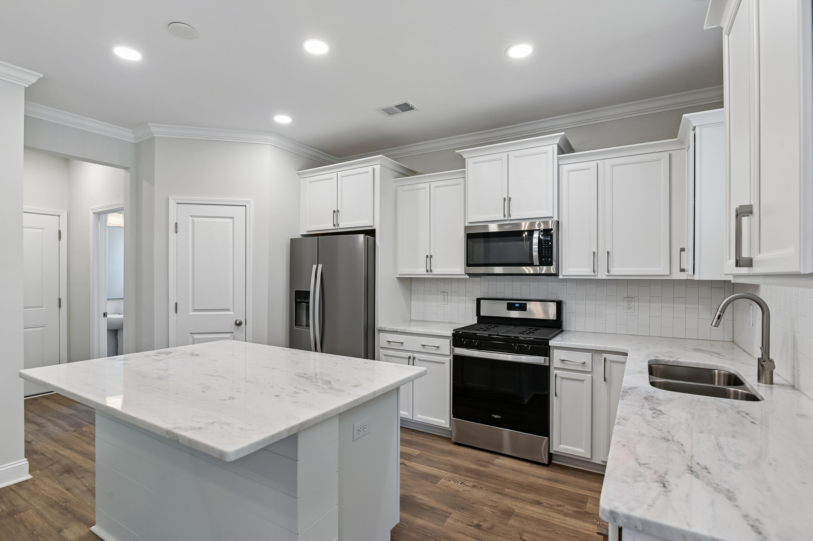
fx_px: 384
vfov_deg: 70.4
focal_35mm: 17
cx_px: 406
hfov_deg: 93.3
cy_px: 270
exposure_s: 1/4
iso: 100
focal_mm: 17
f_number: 8
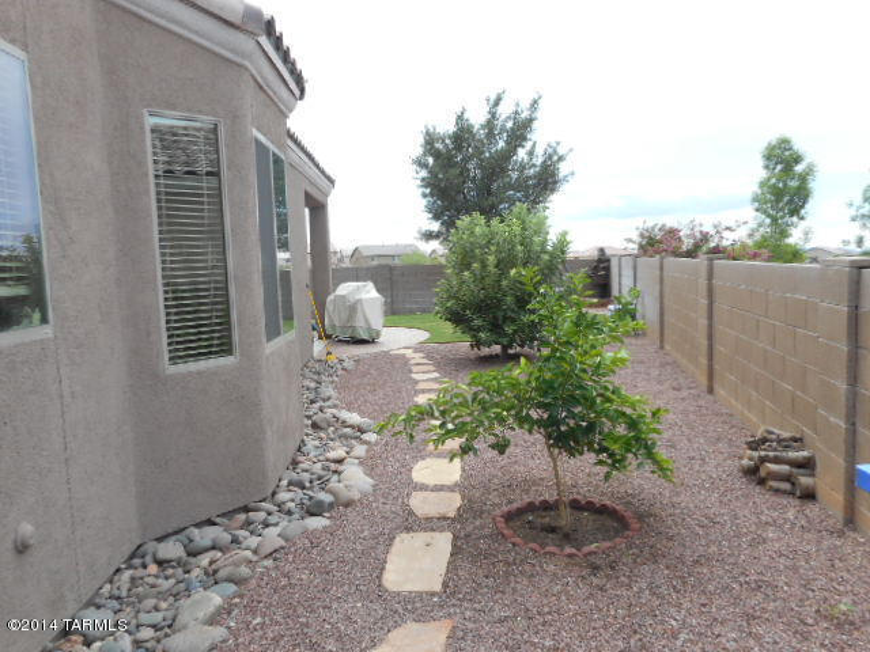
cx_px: 435
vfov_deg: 54.9
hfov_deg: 69.4
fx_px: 628
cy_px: 326
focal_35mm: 25
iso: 80
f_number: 3.7
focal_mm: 4.5
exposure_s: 1/200
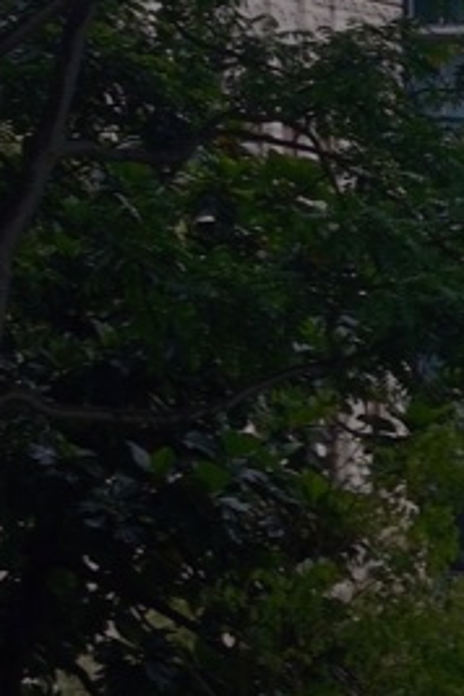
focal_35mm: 236
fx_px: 4562
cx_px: 1292
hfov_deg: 5.5
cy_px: 1191
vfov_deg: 8.4
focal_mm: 23
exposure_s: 1/70
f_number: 8
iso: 100
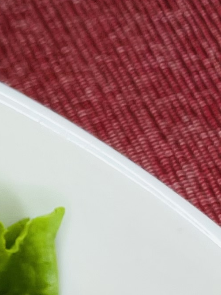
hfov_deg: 7.1
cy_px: 514
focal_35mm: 157
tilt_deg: -59.3
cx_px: -662
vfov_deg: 11.7
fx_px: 1336
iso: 32
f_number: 1.6
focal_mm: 5.1
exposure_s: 1/154
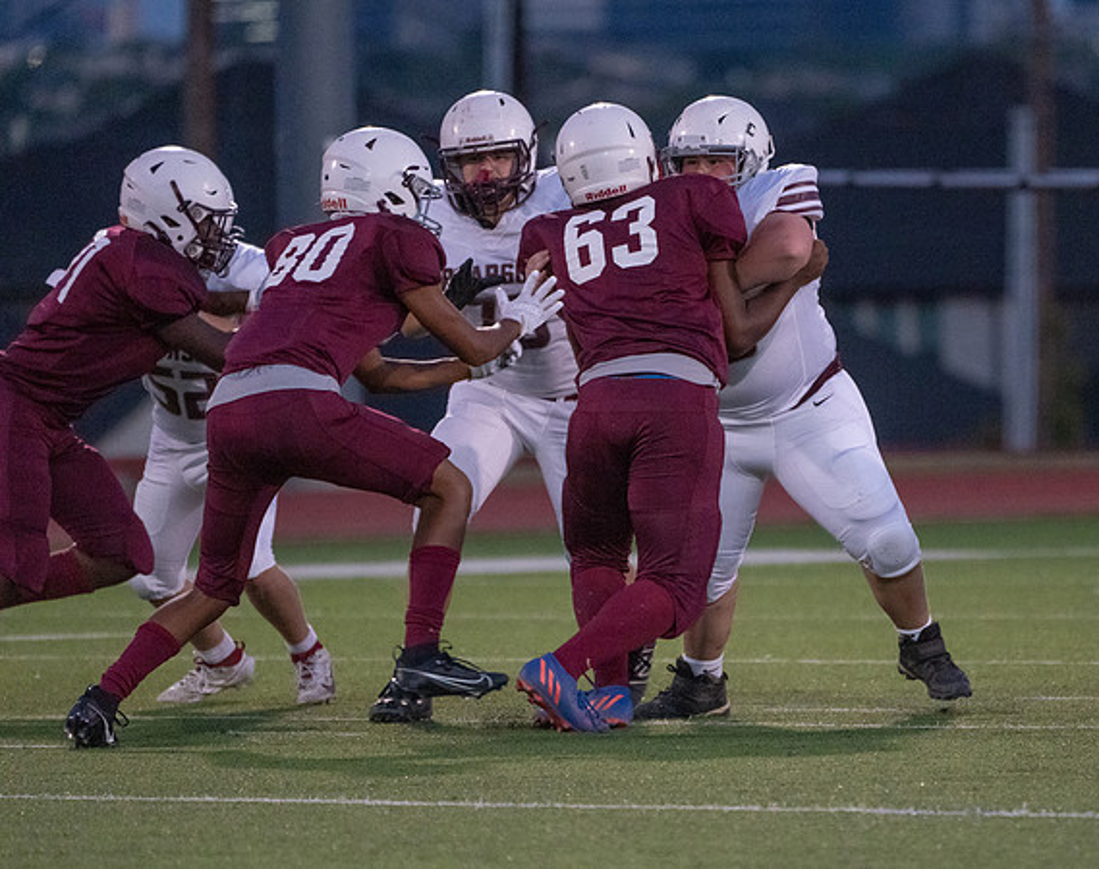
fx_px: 17700
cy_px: 493
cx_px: 739
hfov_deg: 3.6
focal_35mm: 547
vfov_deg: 2.8
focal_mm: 400
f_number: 5.6
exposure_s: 1/1000
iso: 8000
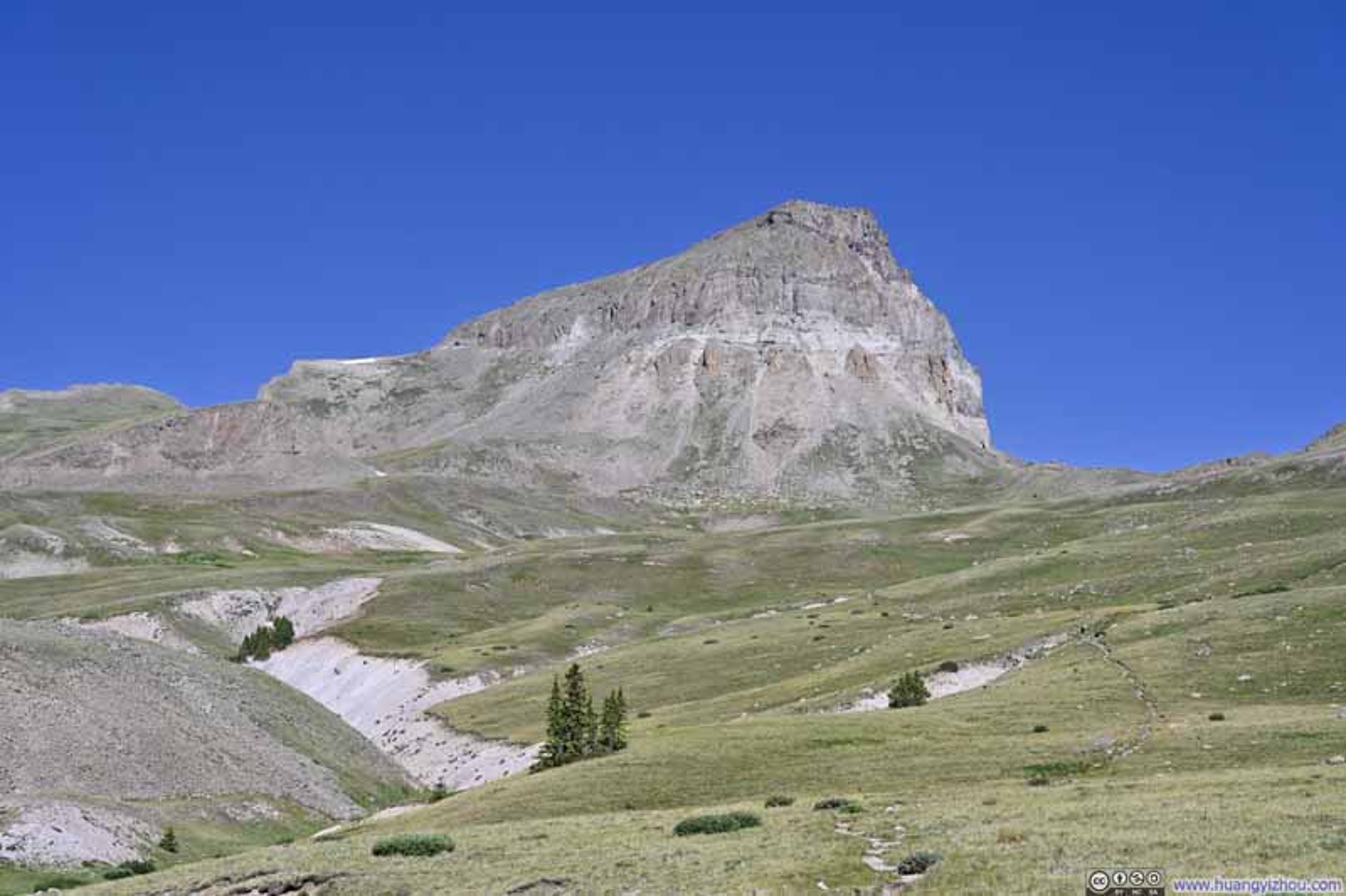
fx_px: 2131
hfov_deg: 35.1
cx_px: 673
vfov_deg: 23.8
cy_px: 448
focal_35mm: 57
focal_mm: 57
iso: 64
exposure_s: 1/640
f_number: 6.3
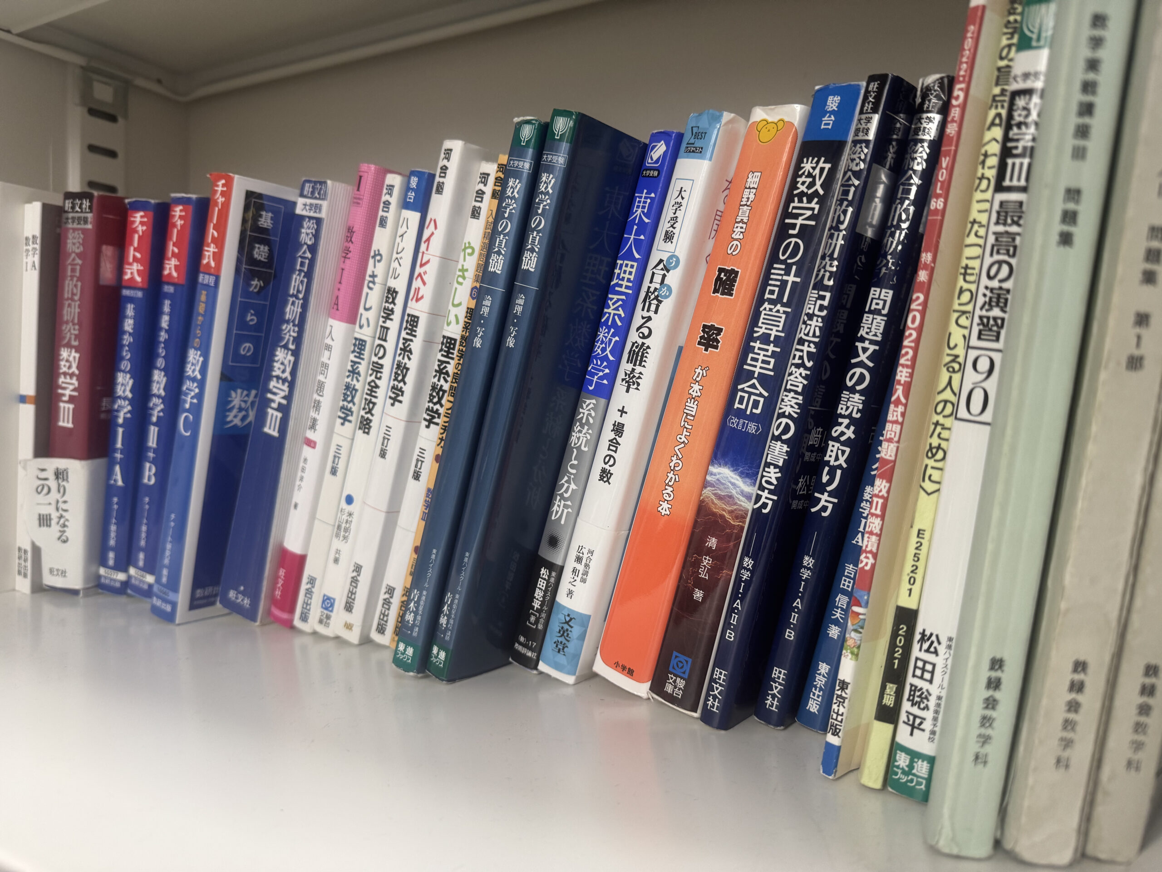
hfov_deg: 71.6
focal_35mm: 24
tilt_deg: -0.4
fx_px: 806
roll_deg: +0.5
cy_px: 436
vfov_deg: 56.8
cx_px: 581
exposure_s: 1/50
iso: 200
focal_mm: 6.76
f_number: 1.78
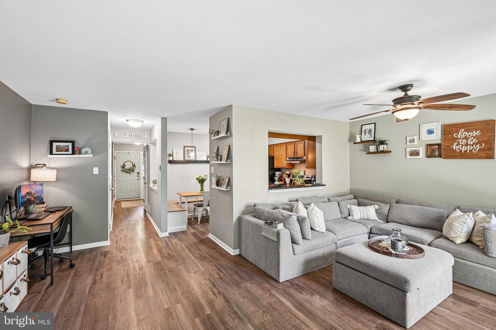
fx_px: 220
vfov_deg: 73.7
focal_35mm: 16
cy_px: 165
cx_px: 248
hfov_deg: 96.7
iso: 800
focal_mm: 16
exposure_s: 1/8
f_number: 8
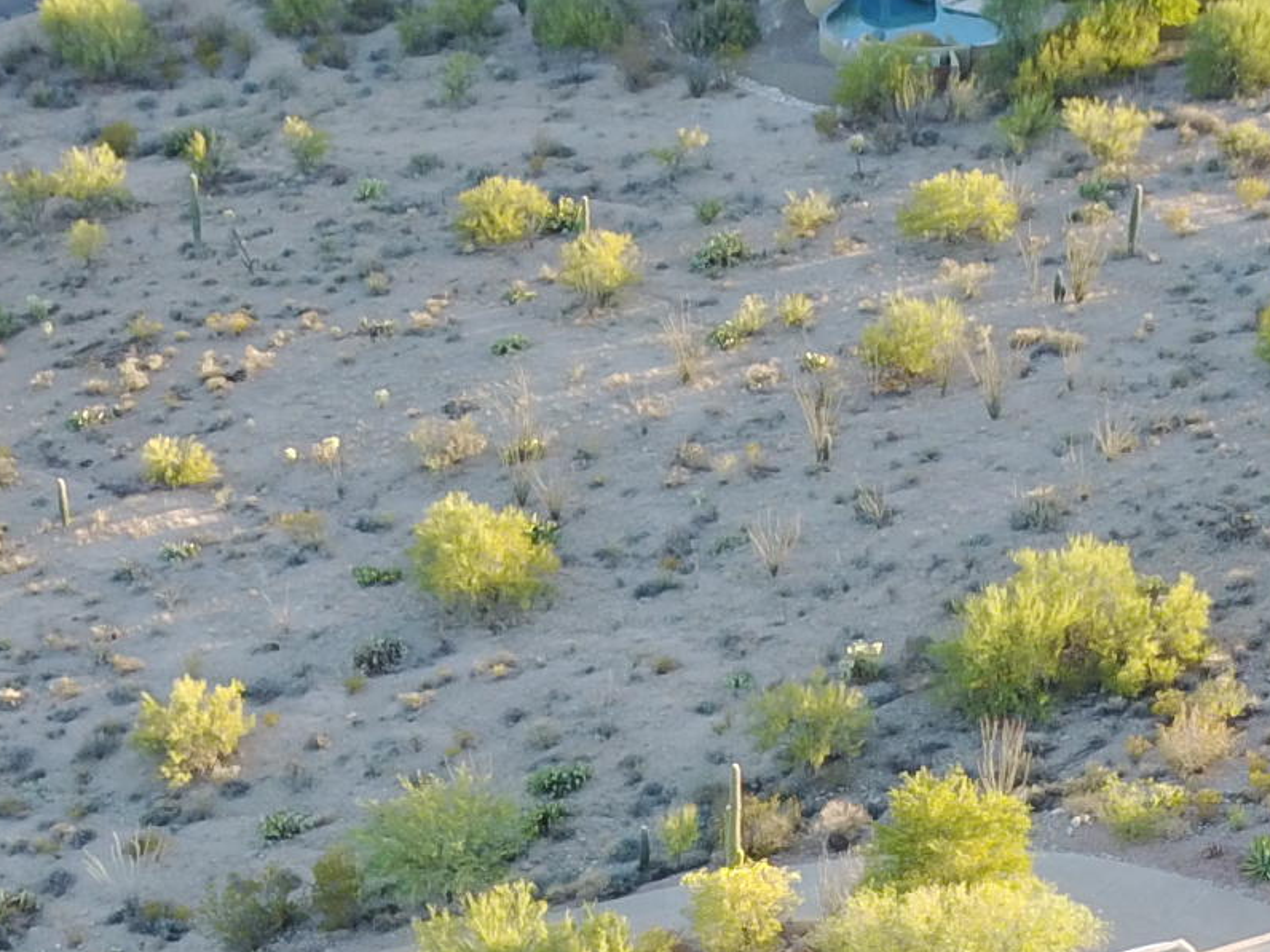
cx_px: 643
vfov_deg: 13.7
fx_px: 3595
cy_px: 1615
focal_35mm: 98
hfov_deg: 20.0
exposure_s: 1/100
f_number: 2.2
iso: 107
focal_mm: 4.73
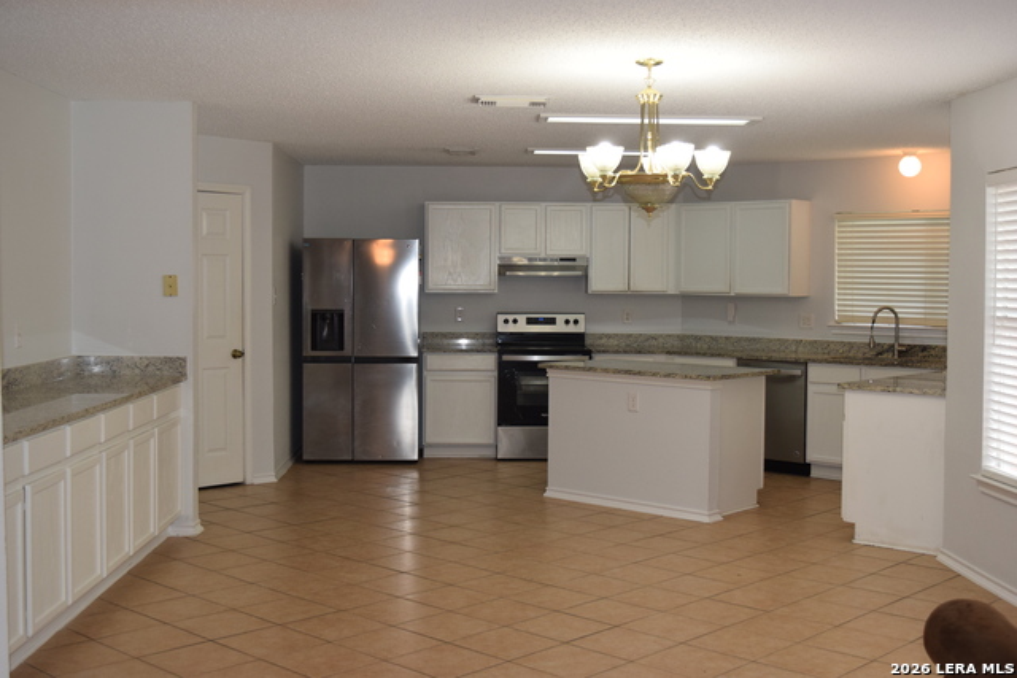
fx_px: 1229
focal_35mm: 44
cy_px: 339
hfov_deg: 45.0
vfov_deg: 30.9
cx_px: 508
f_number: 5.6
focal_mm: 29
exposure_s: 1/125
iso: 560
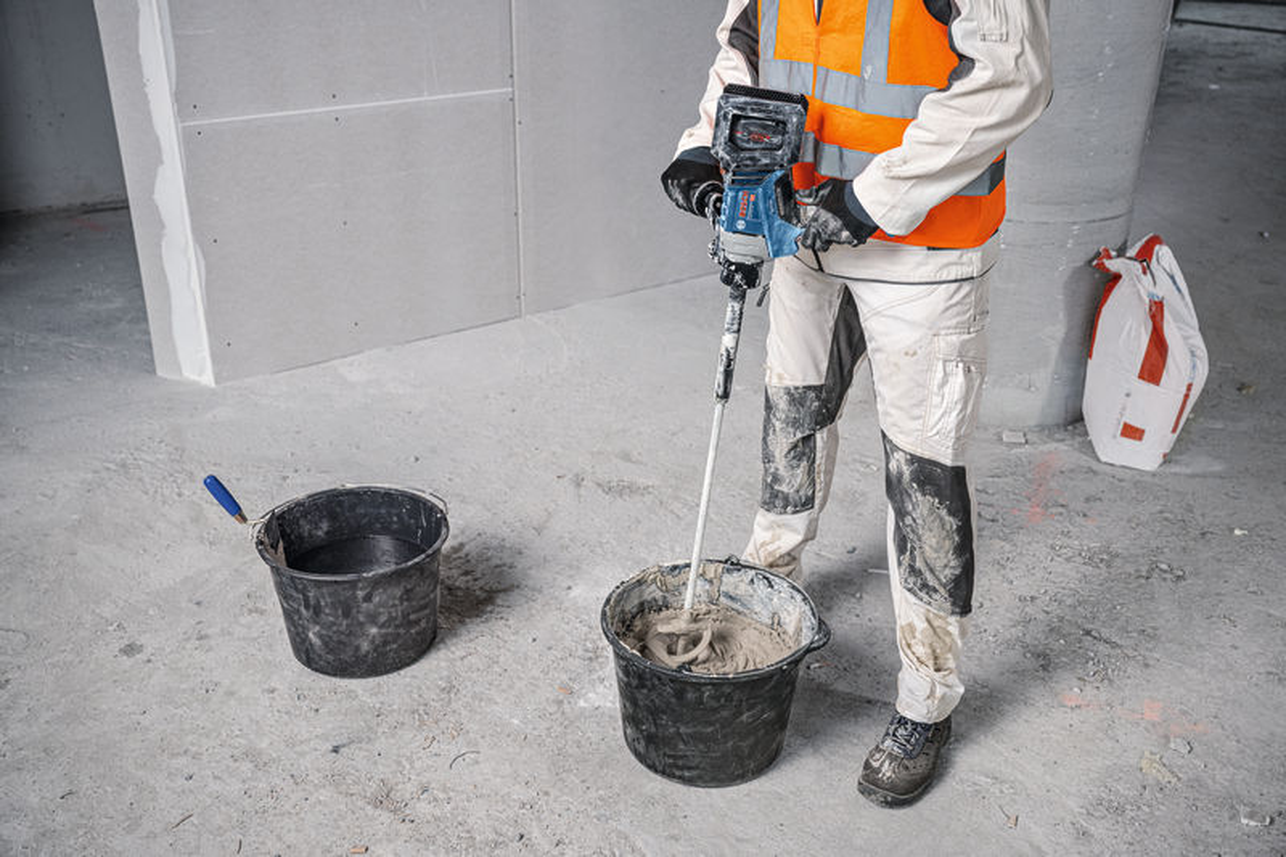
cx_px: 643
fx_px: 1232
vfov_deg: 38.3
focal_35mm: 34
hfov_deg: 55.1
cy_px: 428
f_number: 4
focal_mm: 34.5
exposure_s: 1/160
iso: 800
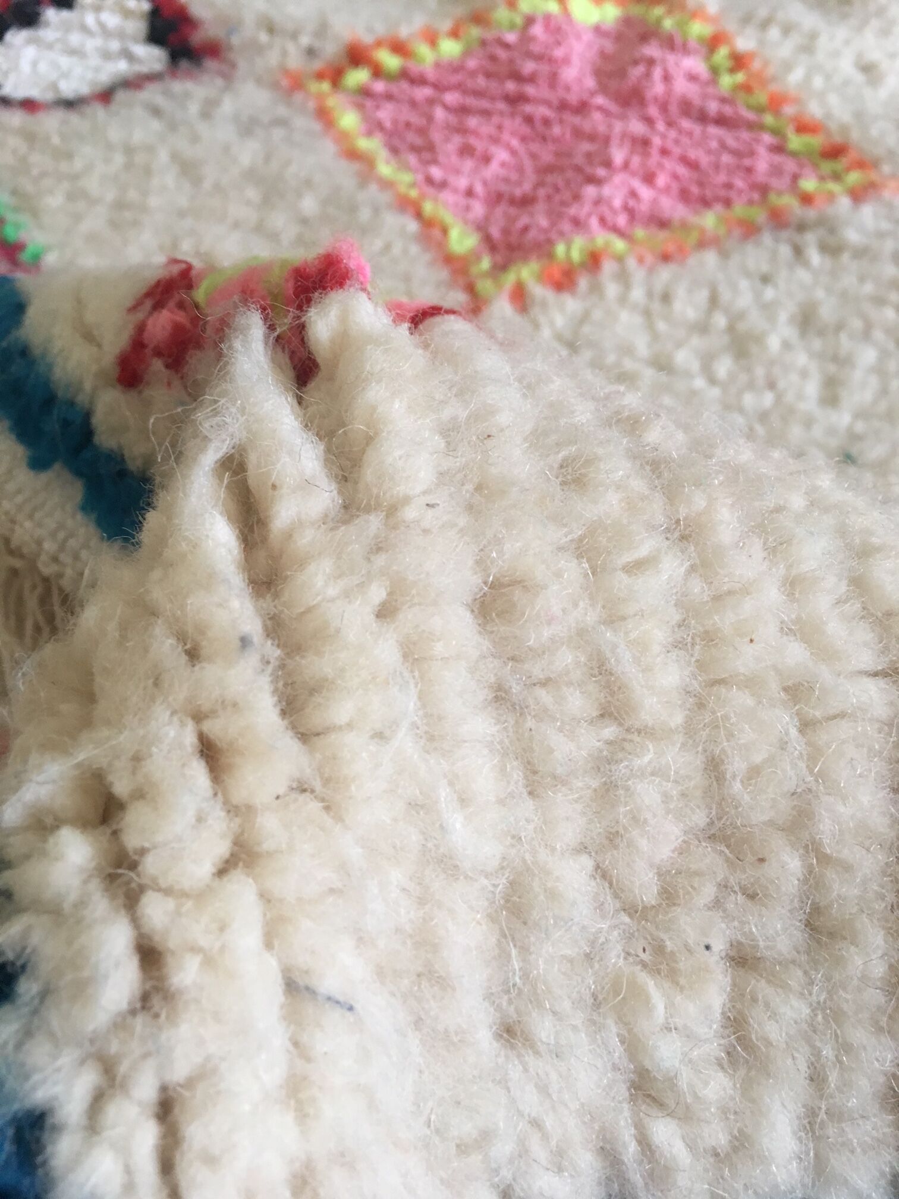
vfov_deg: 61.7
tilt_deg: -55.8
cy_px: 600
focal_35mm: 29
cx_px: 450
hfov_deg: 48.2
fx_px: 1004
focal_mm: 4.15
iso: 125
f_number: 2.2
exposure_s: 1/33
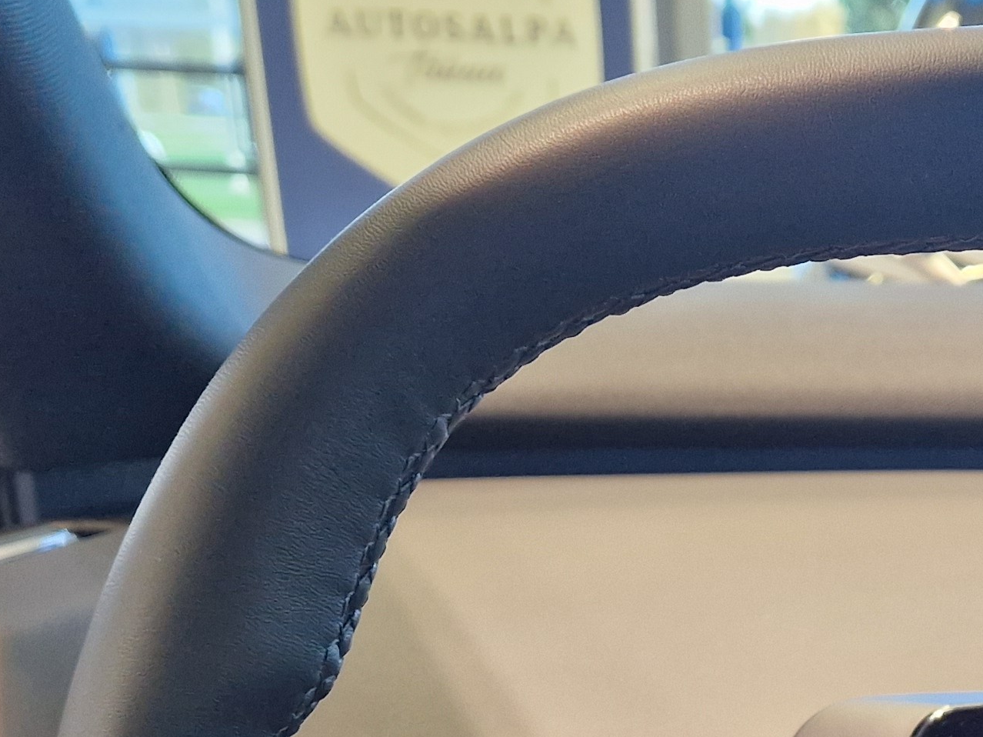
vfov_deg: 18.2
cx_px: 1078
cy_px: 1108
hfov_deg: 25.1
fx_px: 2044
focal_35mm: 72
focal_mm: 5.4
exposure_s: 1/120
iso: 400
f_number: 1.8
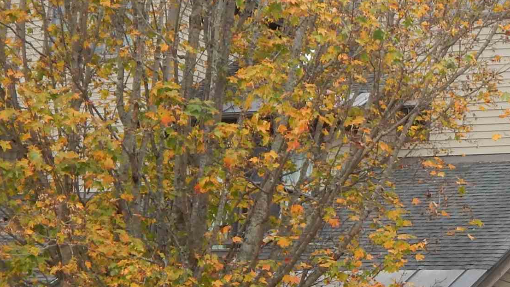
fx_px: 1758
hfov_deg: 15.9
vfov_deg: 9.3
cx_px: 610
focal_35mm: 130
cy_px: 186
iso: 125
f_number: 3.6
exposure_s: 1/200
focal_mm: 7.7
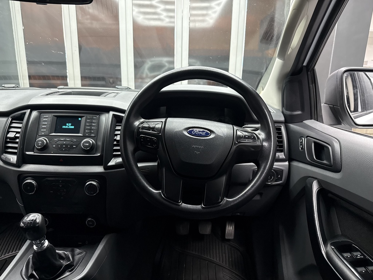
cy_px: 140
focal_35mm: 24
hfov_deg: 71.6
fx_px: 259
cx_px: 186
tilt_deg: -13.5
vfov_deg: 56.8
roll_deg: -1.3
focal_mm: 6.76
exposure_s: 1/60
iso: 640
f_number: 1.78
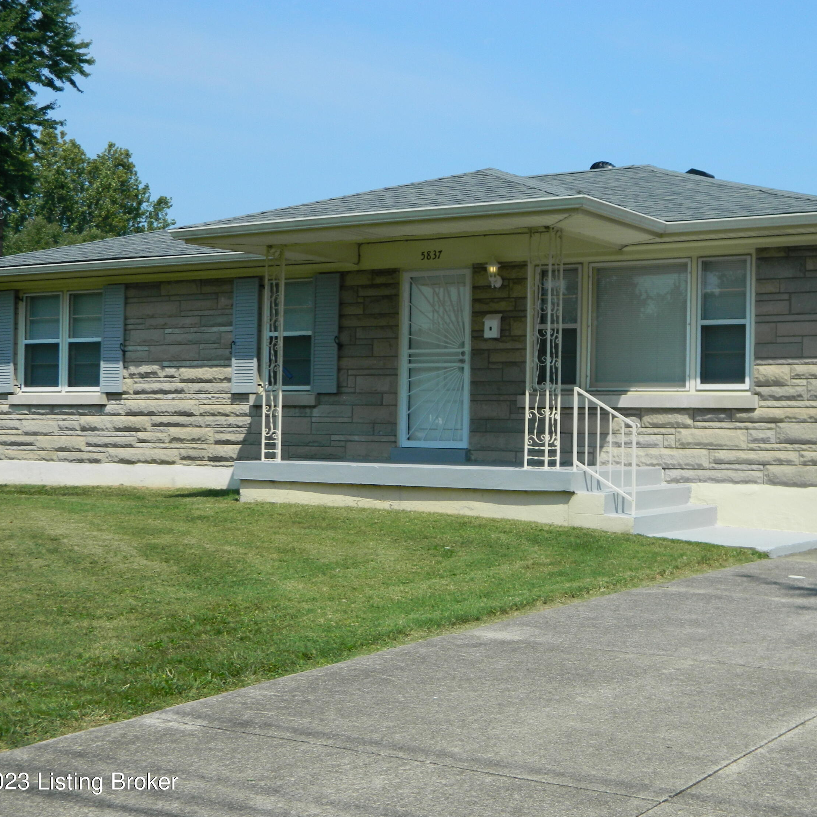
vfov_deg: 30.6
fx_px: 1495
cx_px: 510
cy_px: 406
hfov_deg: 30.4
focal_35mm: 56
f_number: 10.2
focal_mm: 8.4
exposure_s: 1/160
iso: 80
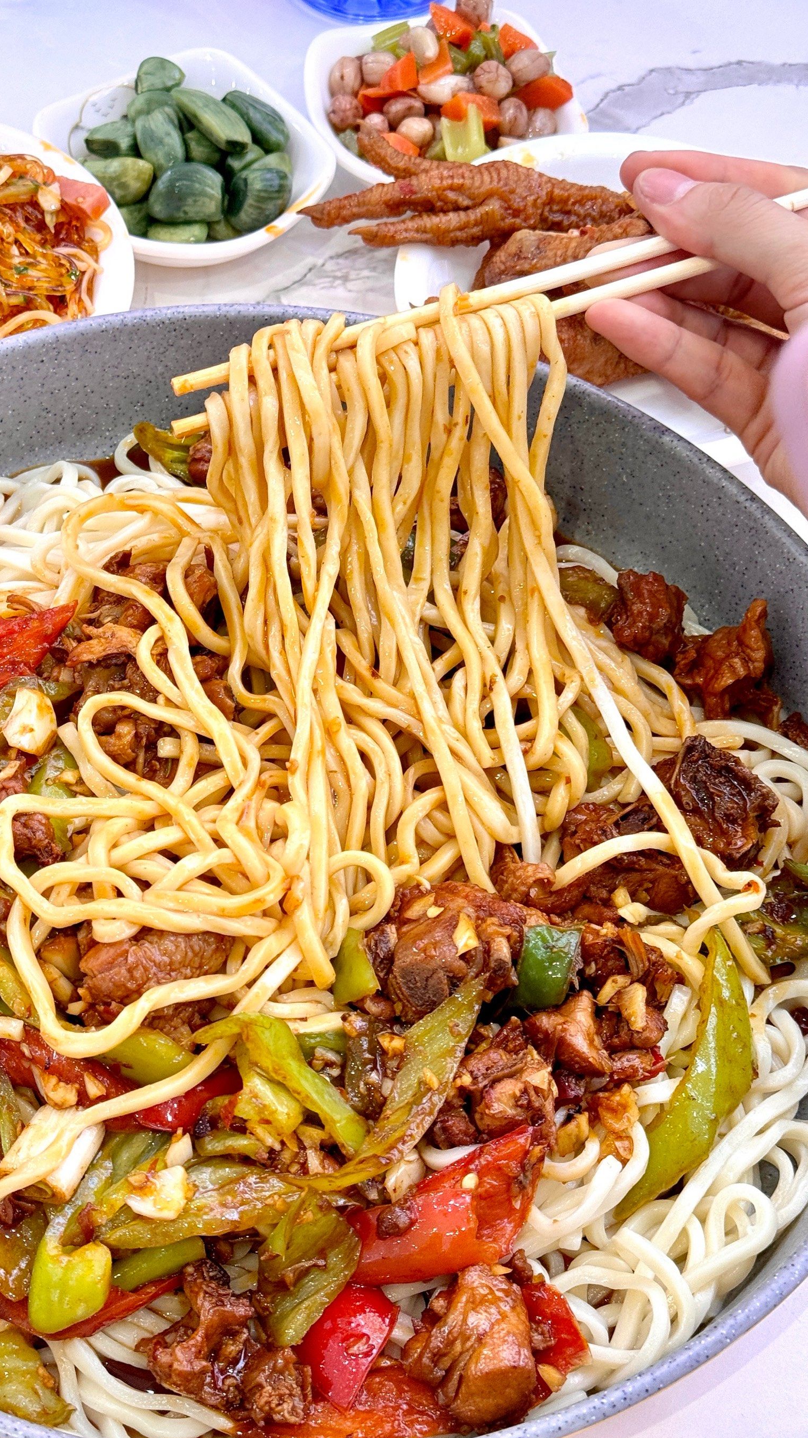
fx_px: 2019
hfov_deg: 22.5
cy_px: 720
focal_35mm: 53
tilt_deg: -54.4
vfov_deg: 39.2
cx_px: 263
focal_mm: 6.86
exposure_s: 1/50
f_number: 1.78
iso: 64
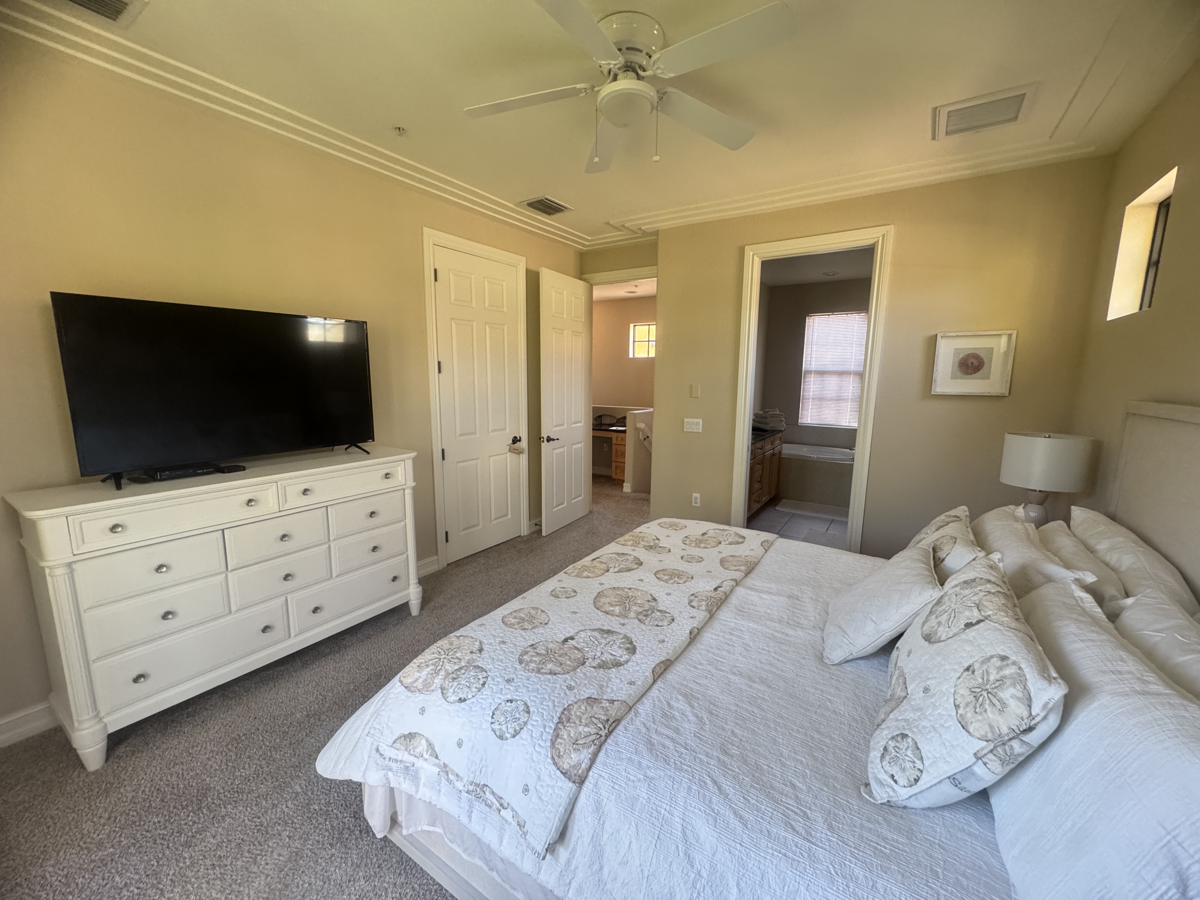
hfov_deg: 102.1
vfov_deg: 85.7
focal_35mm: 14
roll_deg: -0.5
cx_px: 600
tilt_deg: -9.7
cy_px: 450
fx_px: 485
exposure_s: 1/61
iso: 320
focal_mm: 2.22
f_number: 2.2
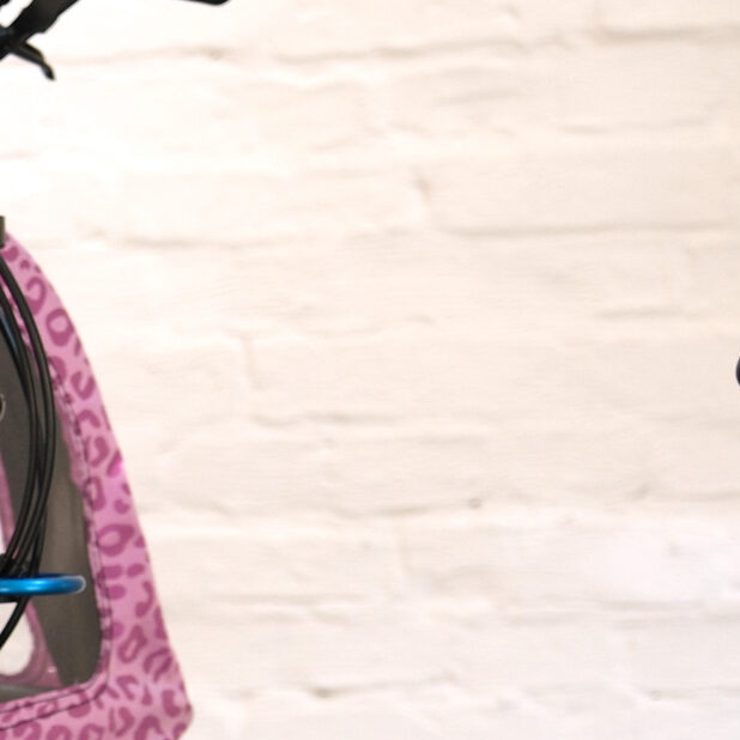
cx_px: -690
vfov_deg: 11.1
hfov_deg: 10.5
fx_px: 3749
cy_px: 773
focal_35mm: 155
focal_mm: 29.2
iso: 400
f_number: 2.8
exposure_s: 1/80
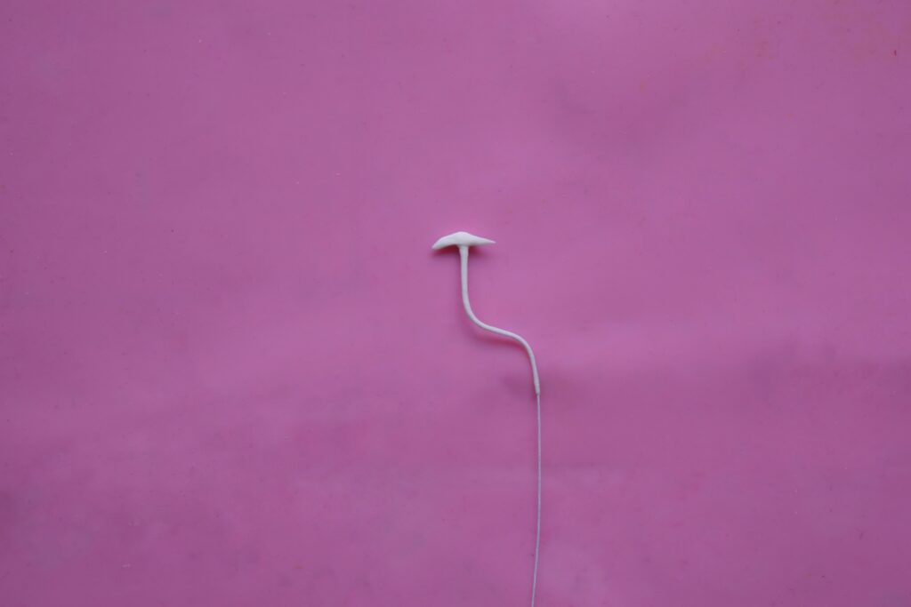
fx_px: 2088
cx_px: 456
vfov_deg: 16.6
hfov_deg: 24.6
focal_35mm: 82
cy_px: 304
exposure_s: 1/100
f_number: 5.6
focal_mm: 55
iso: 100
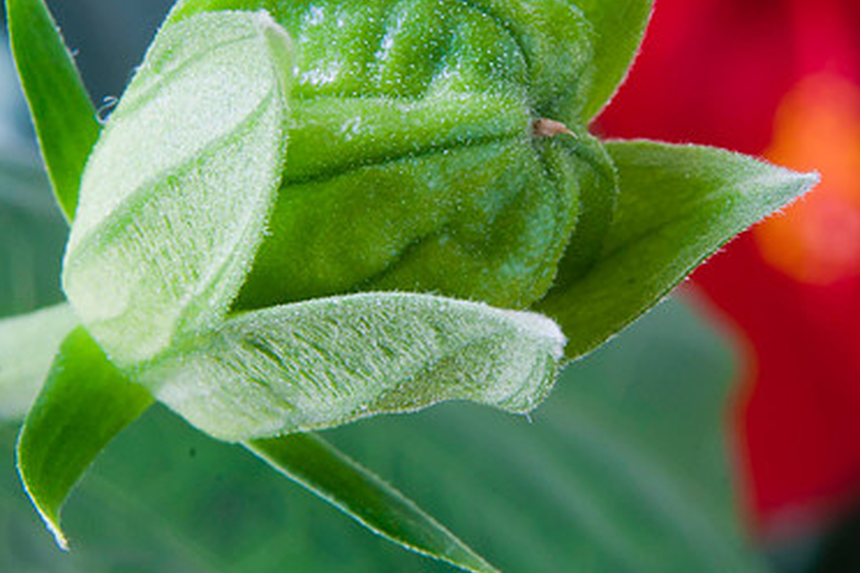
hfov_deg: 10.3
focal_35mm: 199
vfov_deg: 6.9
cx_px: 516
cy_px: 151
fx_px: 4748
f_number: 29
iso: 200
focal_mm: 85
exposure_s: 2
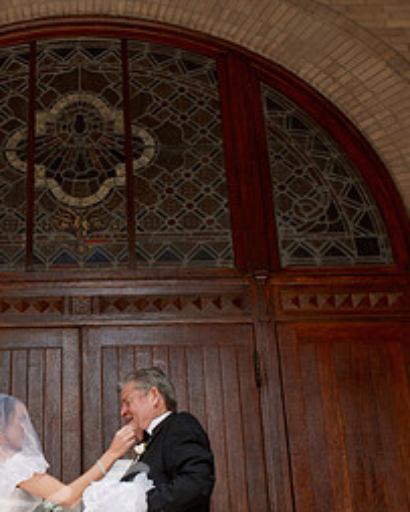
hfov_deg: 20.0
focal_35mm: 75
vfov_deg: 25.2
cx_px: 32
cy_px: 348
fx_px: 1138
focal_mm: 35
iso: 100
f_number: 4
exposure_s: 1/125
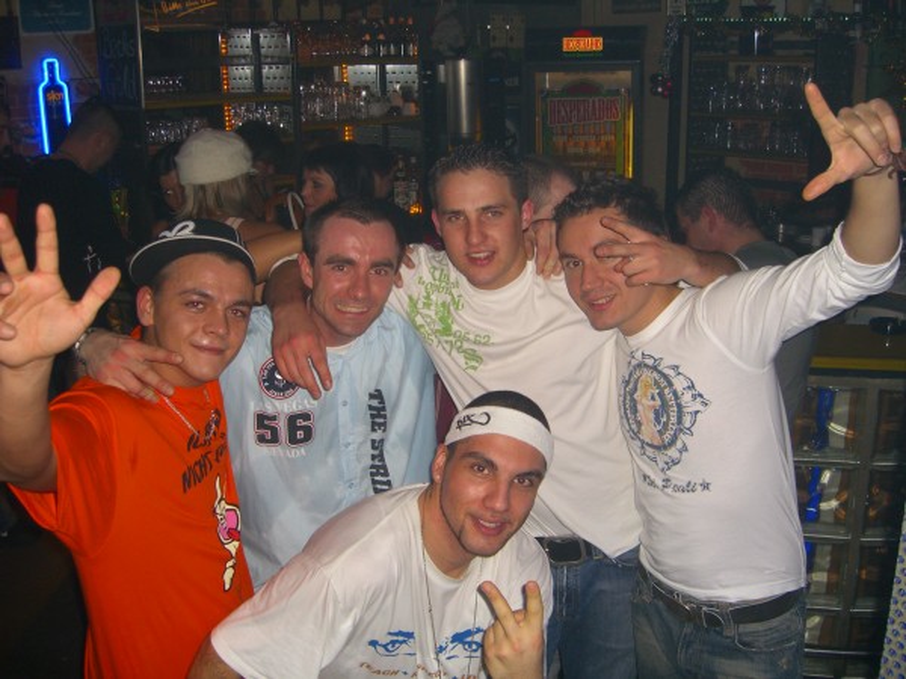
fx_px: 995
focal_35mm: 38
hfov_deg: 49.0
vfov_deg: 37.7
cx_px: 453
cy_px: 340
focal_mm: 7.9
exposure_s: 1/60
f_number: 2.8
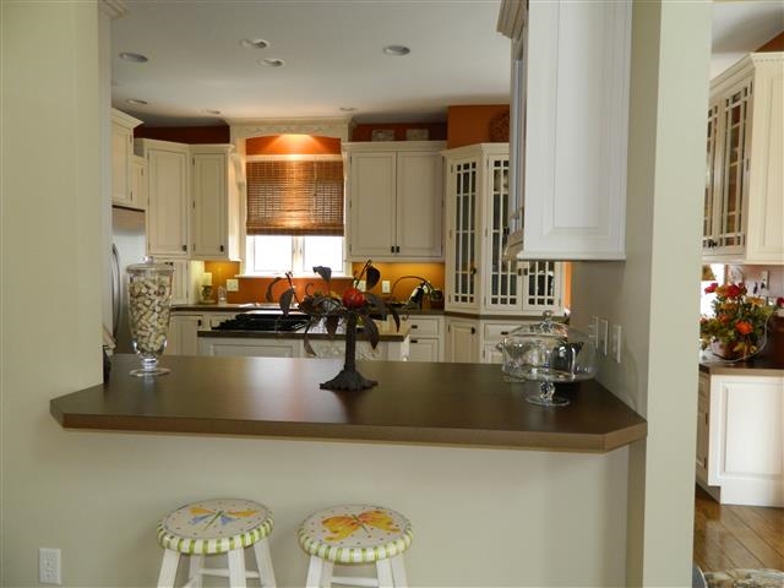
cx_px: 392
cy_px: 294
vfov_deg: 54.9
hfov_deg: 69.4
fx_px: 566
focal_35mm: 25
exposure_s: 1/30
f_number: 3.1
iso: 180
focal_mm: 4.5
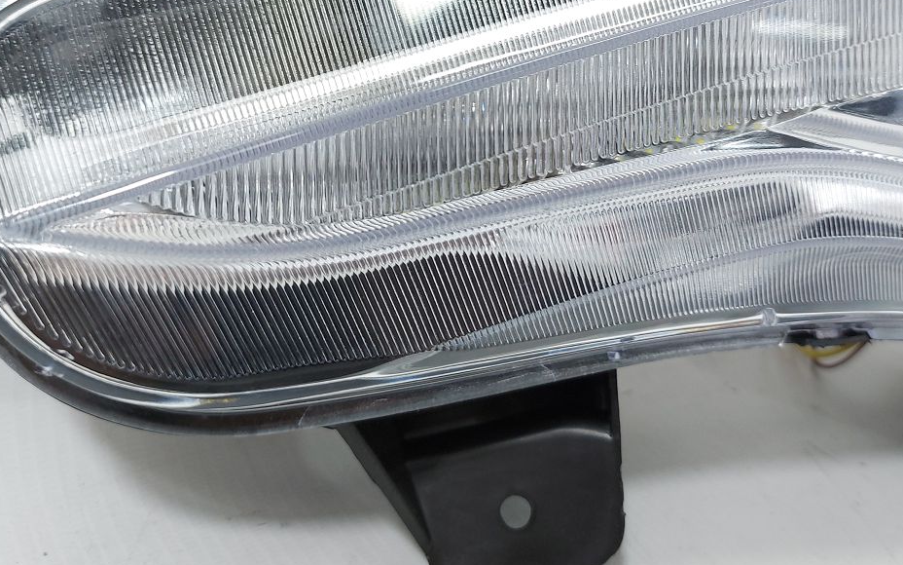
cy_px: 126
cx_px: 510
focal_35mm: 38
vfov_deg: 32.8
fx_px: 935
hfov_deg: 51.4
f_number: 1.8
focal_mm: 5.23
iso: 64
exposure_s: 1/50
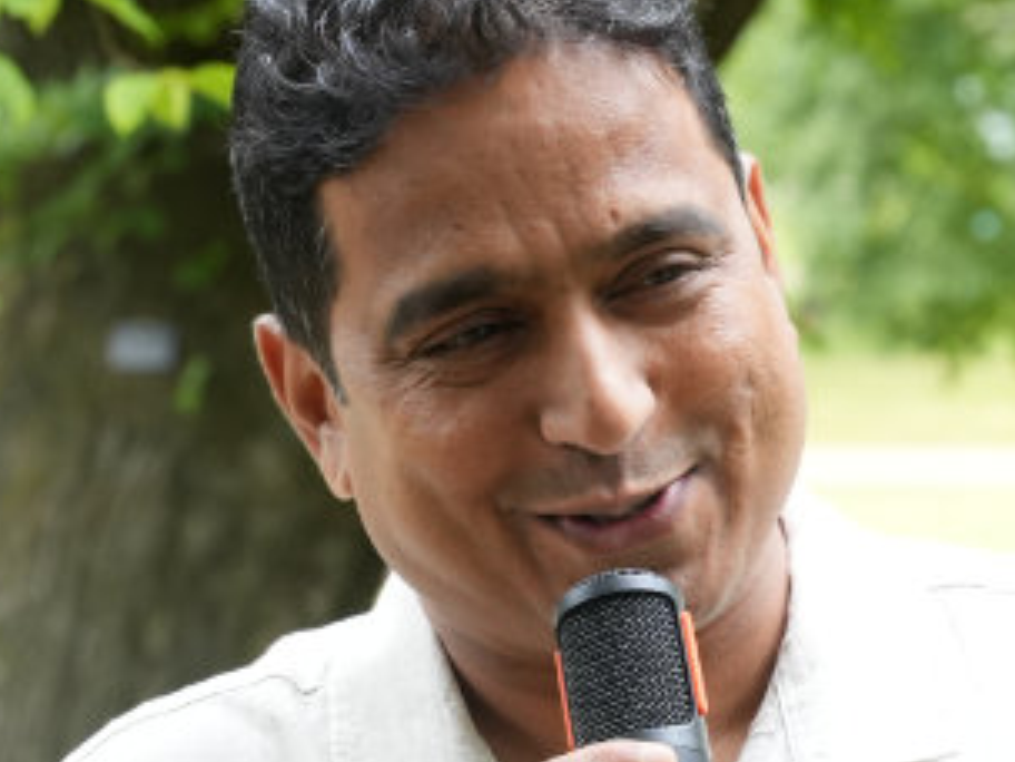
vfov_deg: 6.6
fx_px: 6627
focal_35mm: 226
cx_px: 855
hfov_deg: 8.7
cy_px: 617
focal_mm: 70
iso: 1250
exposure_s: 1/200
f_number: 6.3
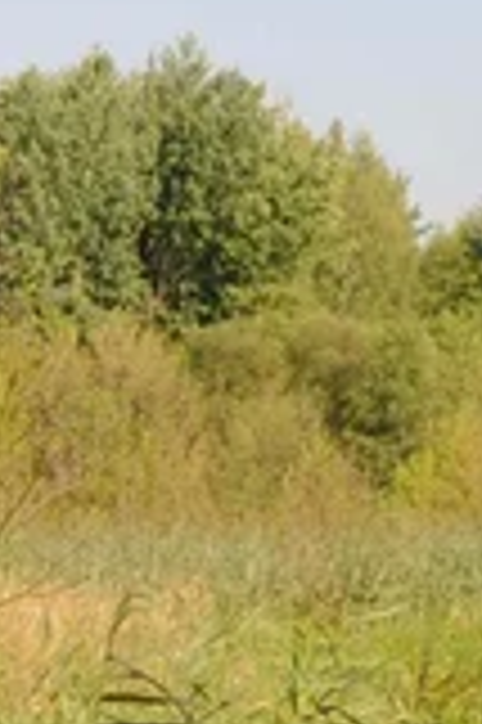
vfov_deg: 6.5
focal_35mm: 316
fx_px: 6368
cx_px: 1480
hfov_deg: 4.2
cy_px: 524
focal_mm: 31
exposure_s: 1/50
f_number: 7.1
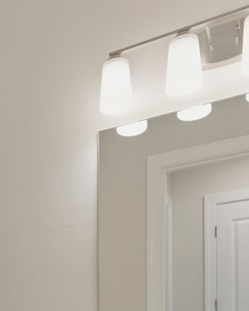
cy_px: 356
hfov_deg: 29.5
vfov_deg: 34.0
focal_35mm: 46
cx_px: -27
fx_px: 424
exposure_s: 1/15
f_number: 7.1
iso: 100
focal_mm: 23
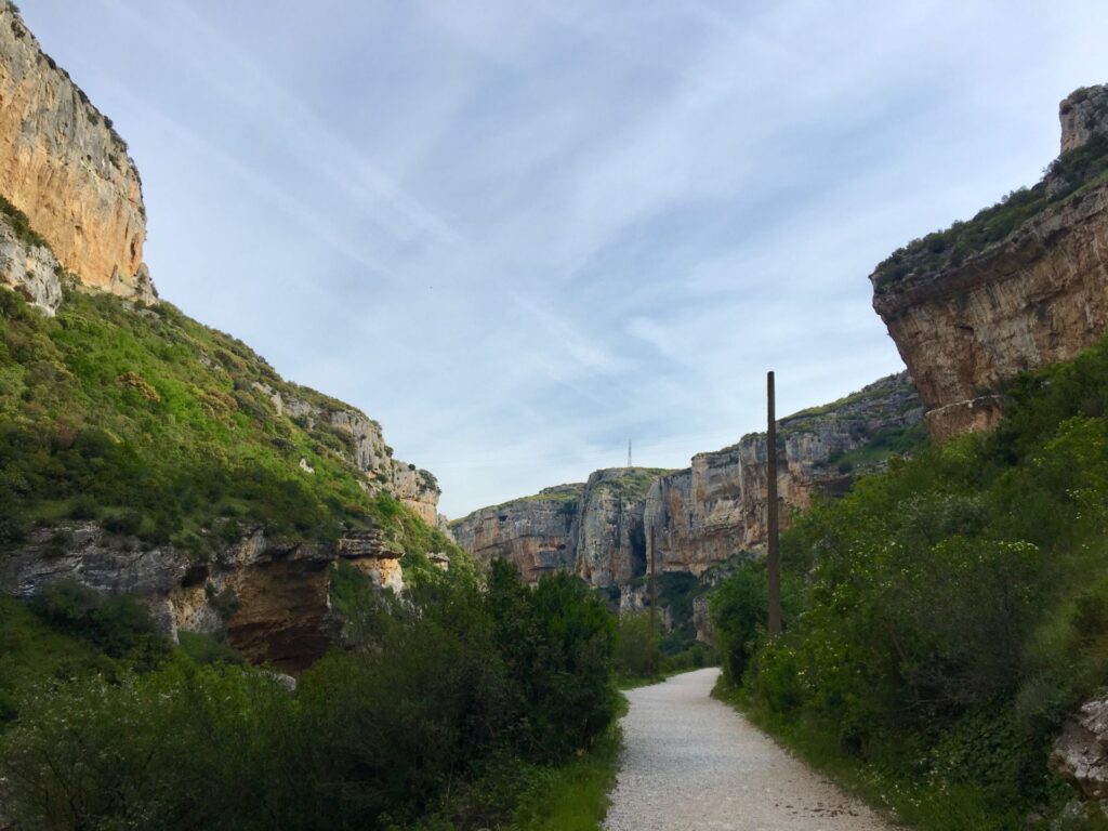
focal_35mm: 29
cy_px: 416
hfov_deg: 61.7
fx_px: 928
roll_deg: -2.6
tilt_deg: +15.3
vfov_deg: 48.2
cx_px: 554
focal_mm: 4.15
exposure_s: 1/1479
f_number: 2.2
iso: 25
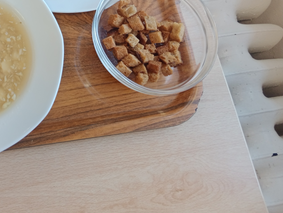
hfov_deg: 37.7
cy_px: 24
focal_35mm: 47
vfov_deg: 29.7
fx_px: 384
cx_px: 28
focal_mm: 3.96
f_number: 1.8
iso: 362
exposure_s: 1/50
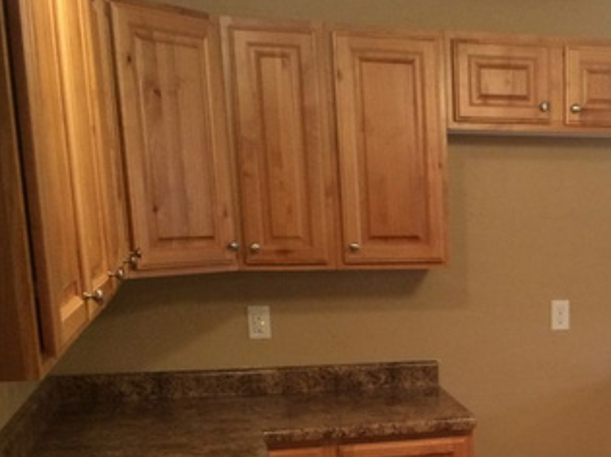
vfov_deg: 23.9
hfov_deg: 30.5
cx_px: 601
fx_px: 1041
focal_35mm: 59
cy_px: 442
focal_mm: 4.15
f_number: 2.2
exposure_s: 1/30
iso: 200
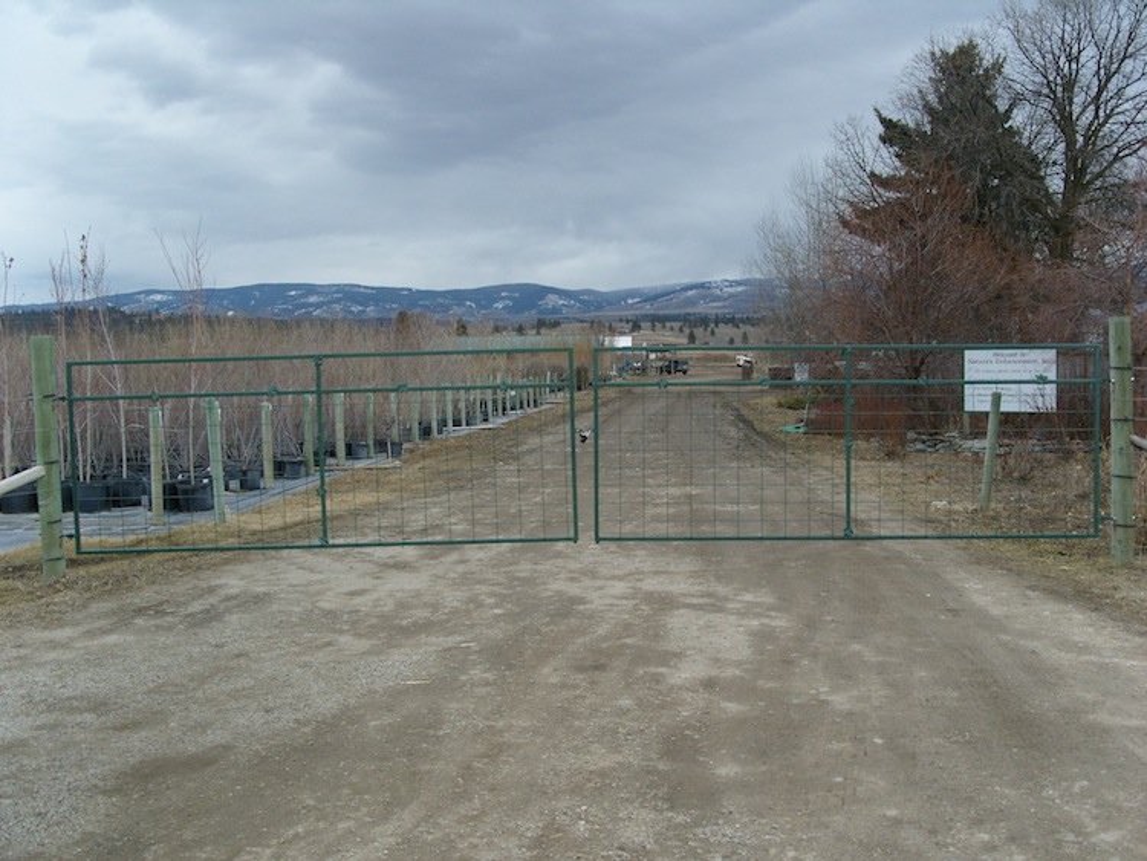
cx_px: 574
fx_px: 1260
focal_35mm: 38
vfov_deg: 37.7
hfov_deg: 49.0
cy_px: 430
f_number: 2.8
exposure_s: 1/1000
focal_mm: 7.8
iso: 80
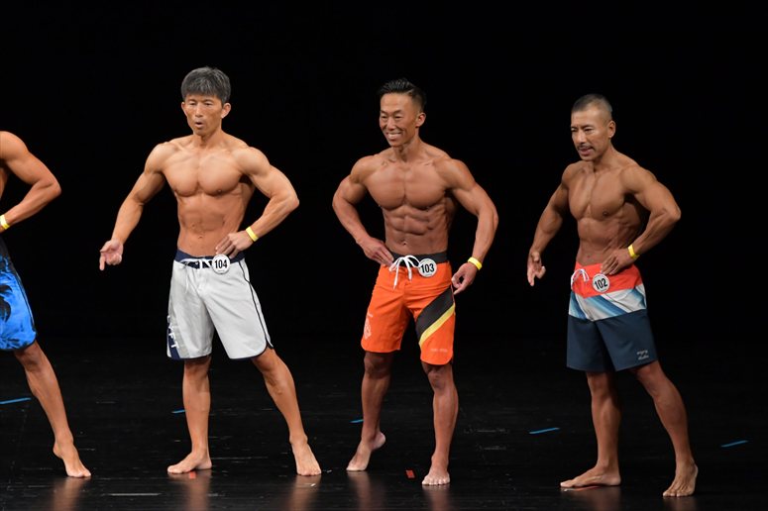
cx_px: 384
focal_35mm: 270
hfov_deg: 7.6
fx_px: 5757
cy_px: 256
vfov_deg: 5.1
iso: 3200
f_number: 5.6
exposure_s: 1/400
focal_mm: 180
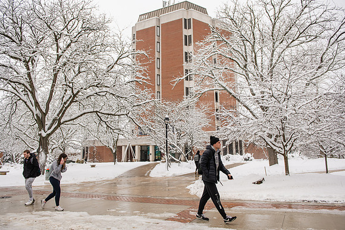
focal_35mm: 27
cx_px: 172
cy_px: 115
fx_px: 259
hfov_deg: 67.4
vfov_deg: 48.0
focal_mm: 27
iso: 160
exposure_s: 1/500
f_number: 4.5
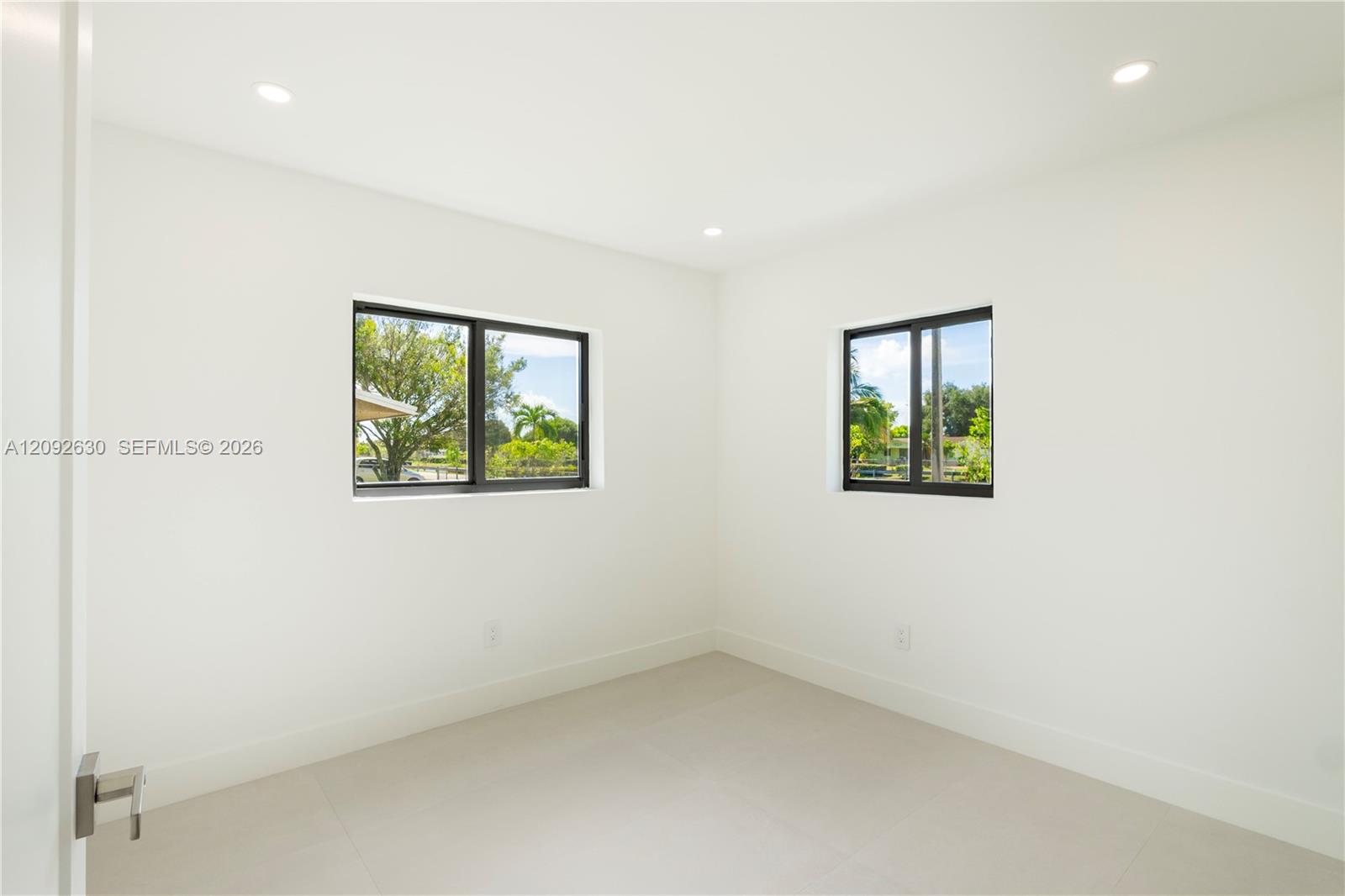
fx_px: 616
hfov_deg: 95.0
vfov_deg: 72.0
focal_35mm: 16
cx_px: 672
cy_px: 448
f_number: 6.3
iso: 250
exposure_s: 1/60
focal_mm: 11
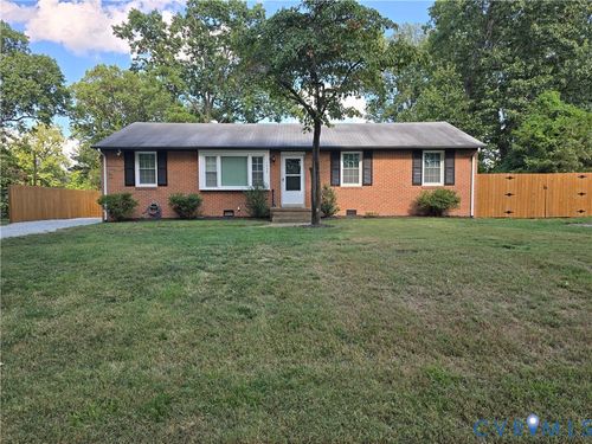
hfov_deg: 73.9
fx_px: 393
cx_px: 296
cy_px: 222
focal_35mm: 23
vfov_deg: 58.9
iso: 12
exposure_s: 1/247
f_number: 1.7
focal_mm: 6.3
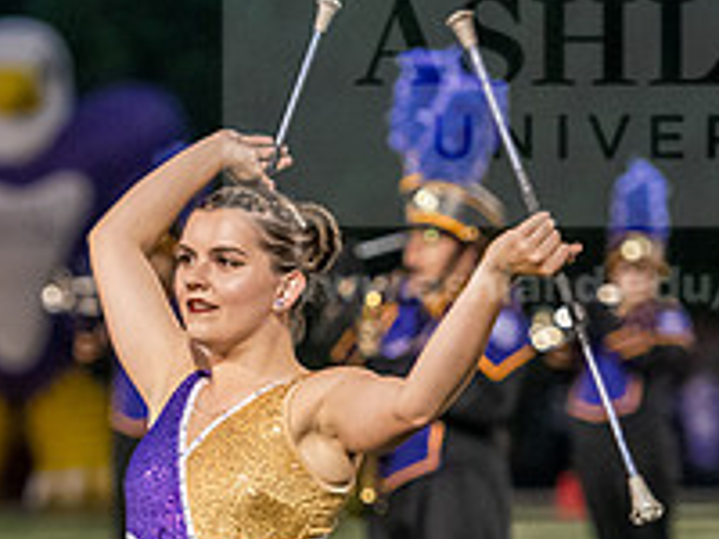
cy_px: 361
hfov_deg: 5.5
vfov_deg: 4.1
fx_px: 7519
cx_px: 115
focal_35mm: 362
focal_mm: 130
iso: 4000
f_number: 3.2
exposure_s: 1/640
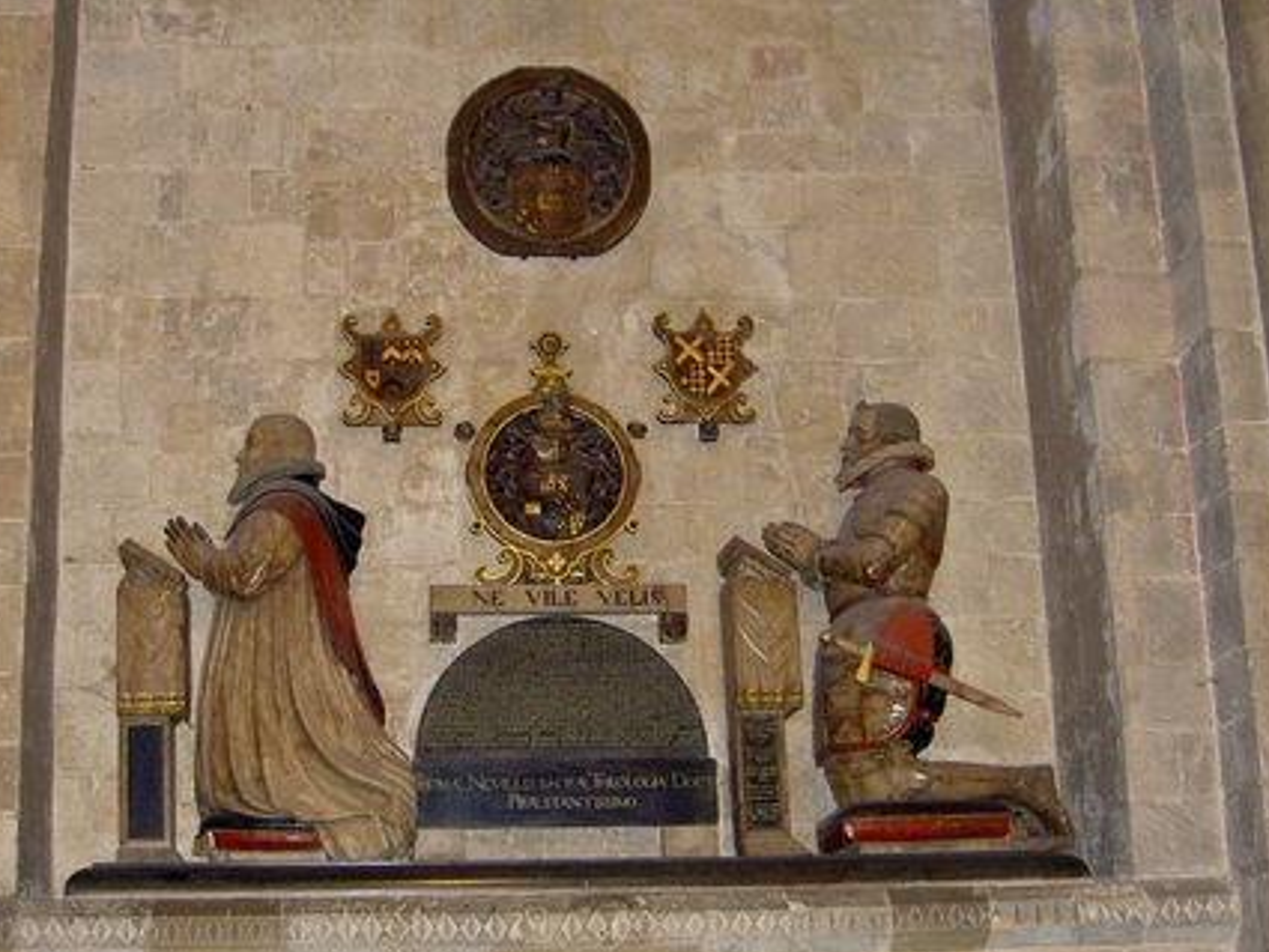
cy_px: 525
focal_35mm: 55
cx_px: 466
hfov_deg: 34.7
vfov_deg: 26.6
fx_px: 2017
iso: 200
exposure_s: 1/60
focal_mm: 8
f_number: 2.8
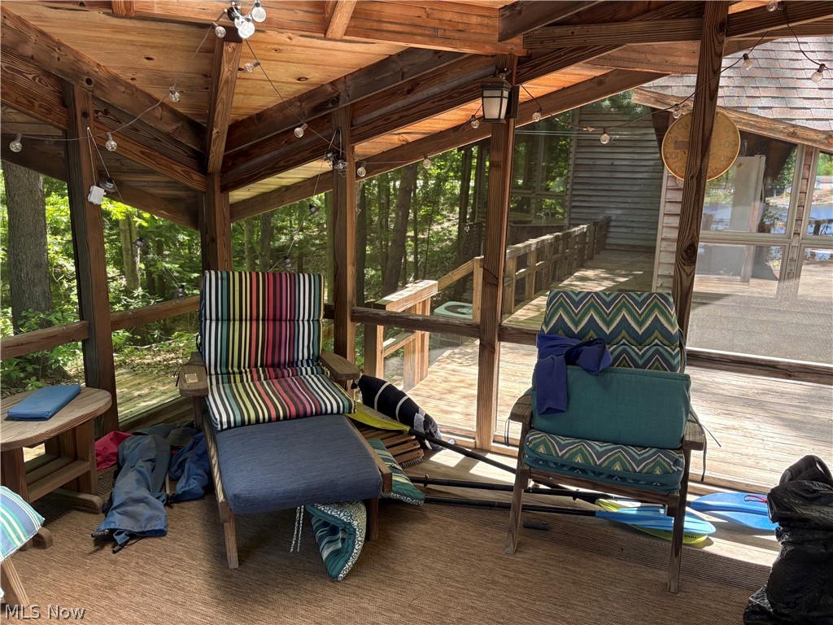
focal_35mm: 26
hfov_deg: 67.3
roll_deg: -1.5
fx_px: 626
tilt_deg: -12.2
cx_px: 416
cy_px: 312
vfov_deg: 53.1
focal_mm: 5.96
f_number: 1.6
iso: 125
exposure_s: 1/158
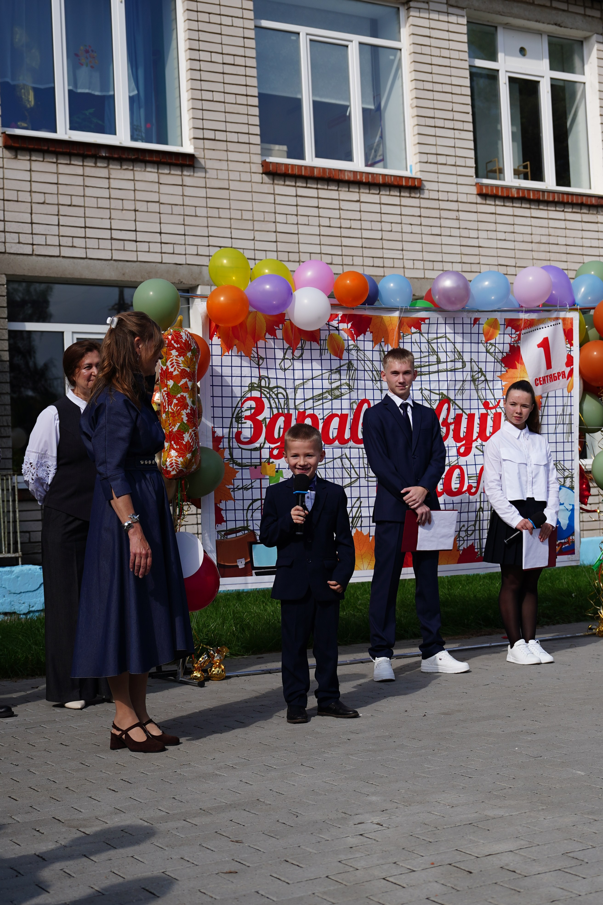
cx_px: 302
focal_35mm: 52
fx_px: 1306
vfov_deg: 38.2
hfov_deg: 26.0
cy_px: 452
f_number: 3.2
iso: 100
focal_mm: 35
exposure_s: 1/2000
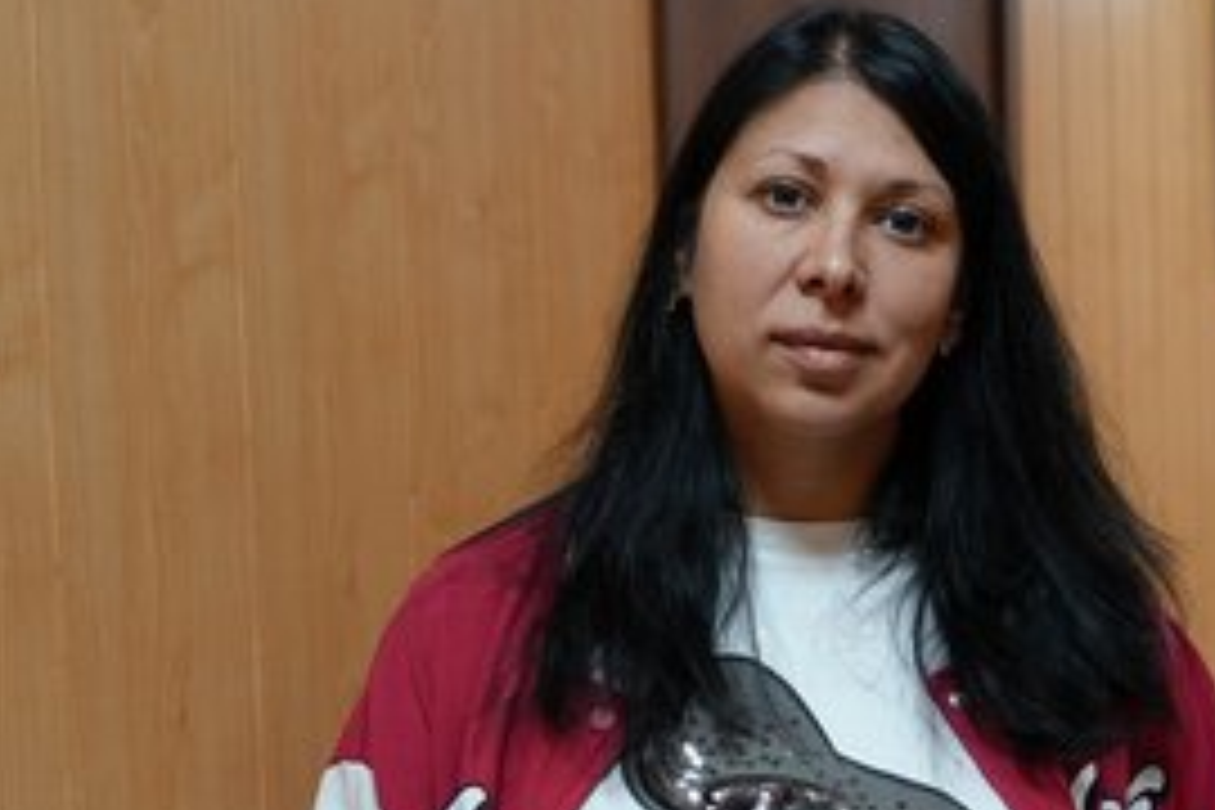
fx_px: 2700
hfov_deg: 25.2
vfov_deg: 17.0
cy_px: 504
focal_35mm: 80
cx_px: 806
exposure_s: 1/160
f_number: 4
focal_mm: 54
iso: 3200
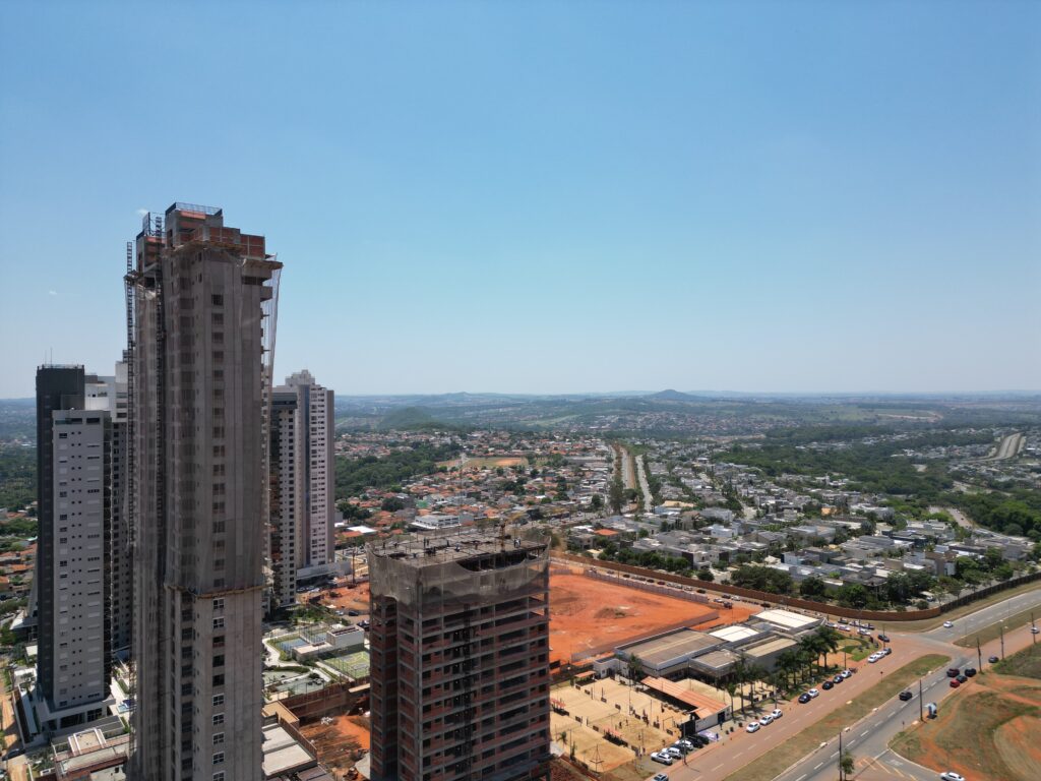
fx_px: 722
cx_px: 520
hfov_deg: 71.6
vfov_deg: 56.8
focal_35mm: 24
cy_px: 390
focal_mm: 6.72
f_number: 1.7
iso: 100
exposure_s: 1/3200
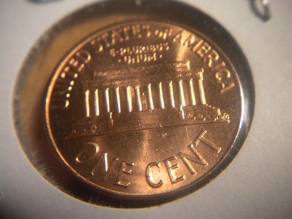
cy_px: 110
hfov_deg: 52.6
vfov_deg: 40.7
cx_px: 146
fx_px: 295
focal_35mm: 35
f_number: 3.1
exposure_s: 1/61.7
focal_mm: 6.3
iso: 400
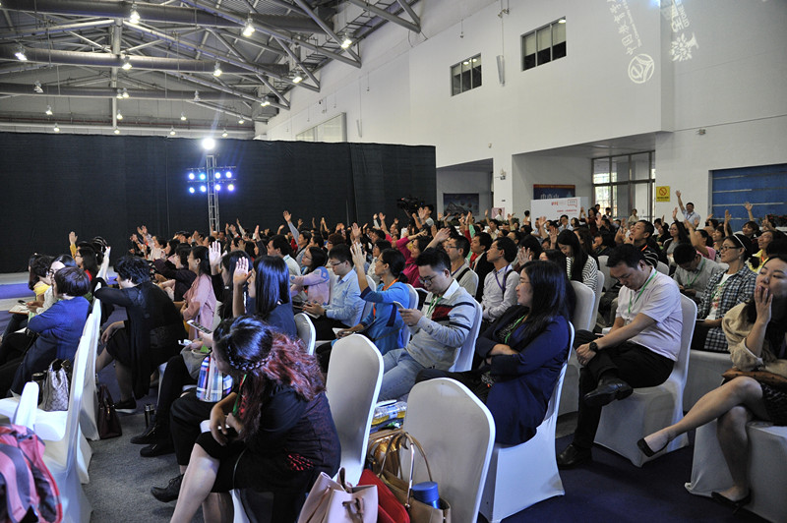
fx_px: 524
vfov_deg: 53.1
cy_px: 262
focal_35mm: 24
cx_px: 394
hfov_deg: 73.8
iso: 1600
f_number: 4
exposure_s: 1/125
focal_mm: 24
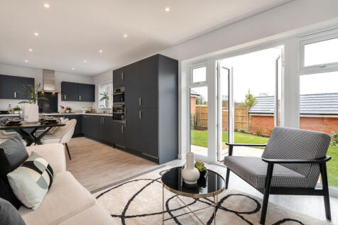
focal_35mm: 16
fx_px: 150
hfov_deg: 96.8
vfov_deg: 73.7
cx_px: 169
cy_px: 112
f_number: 7.1
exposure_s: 1/30
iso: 160
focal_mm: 16
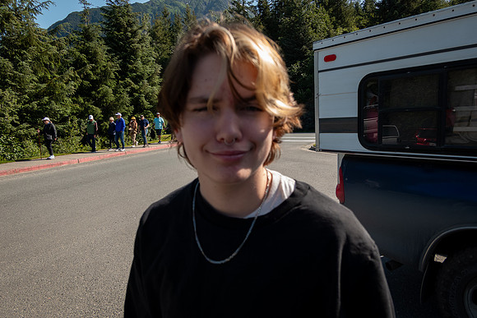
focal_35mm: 24
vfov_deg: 53.2
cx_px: 238
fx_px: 318
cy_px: 159
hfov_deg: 73.7
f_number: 2.8
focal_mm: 8.8
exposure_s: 1/1000
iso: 125
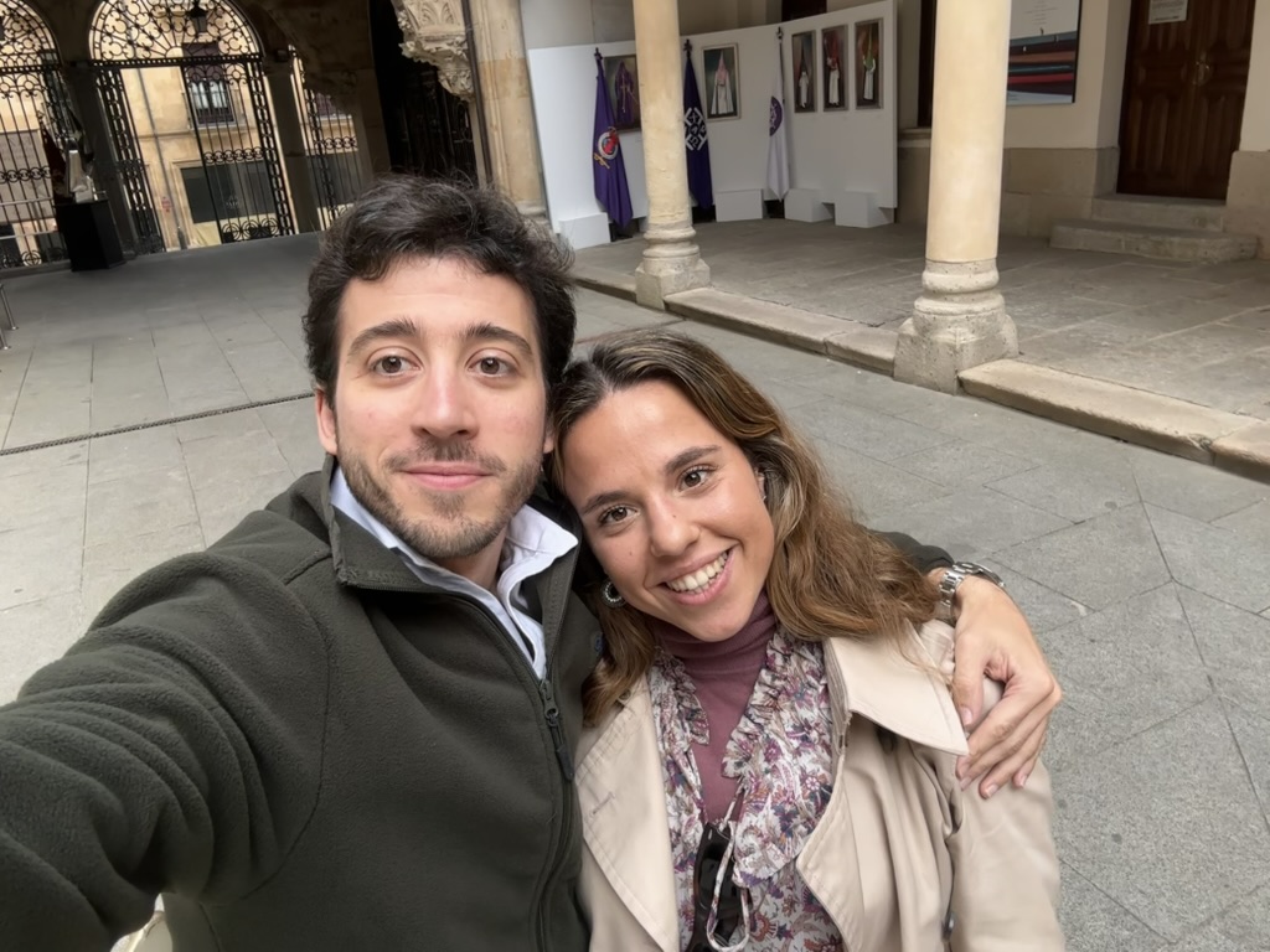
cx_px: 635
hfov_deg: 73.9
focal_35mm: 23
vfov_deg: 58.9
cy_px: 476
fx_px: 844
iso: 20
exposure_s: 1/143
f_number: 1.9
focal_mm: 2.69
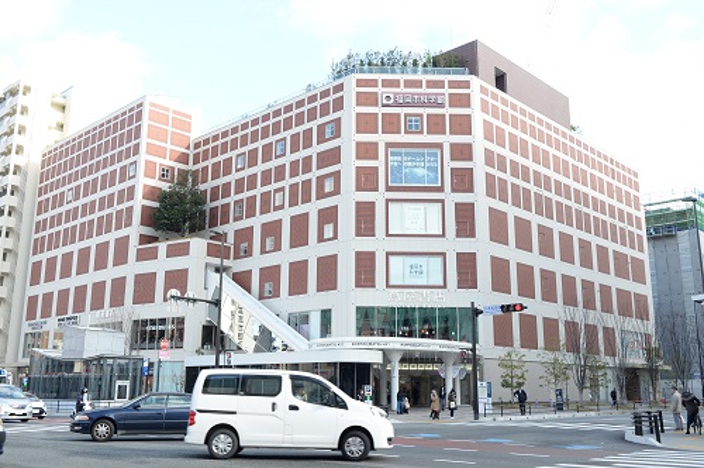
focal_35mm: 35
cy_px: 234
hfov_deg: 54.5
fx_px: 684
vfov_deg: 37.8
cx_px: 352
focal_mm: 35
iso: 200
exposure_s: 1/125
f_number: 8
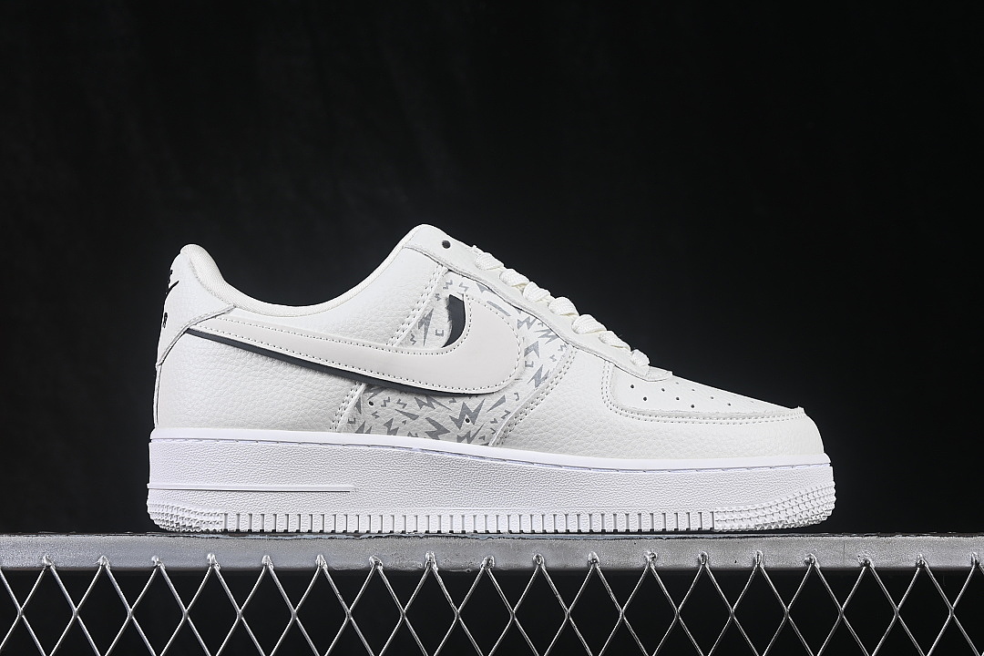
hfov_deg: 27.0
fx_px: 2050
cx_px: 492
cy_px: 328
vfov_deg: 18.2
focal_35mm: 75
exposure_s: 1/80
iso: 160
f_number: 8
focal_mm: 50
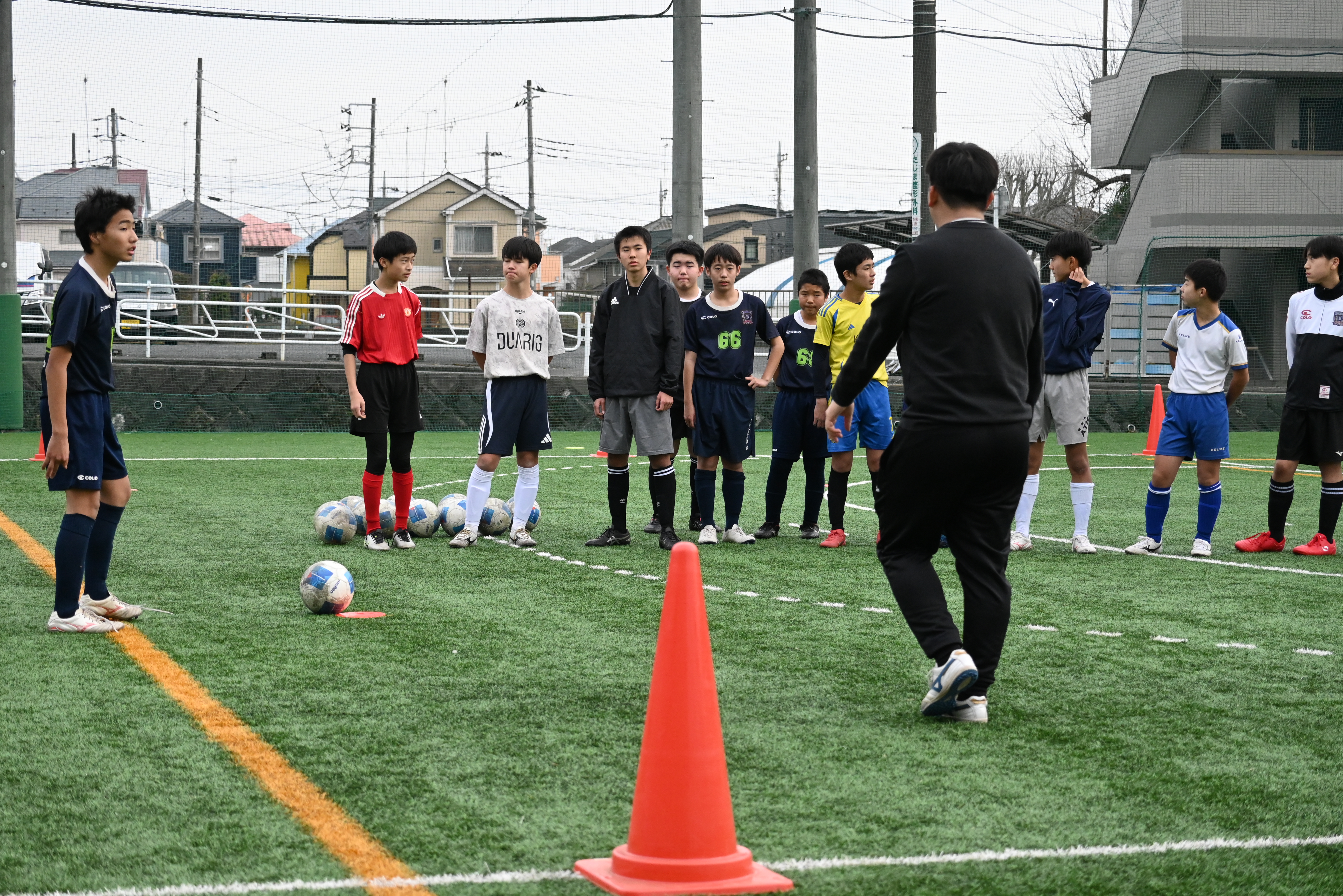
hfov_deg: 27.0
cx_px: 672
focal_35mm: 75
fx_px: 2798
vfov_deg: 18.2
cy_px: 448
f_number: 4.5
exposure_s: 1/4000
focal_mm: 50
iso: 1600
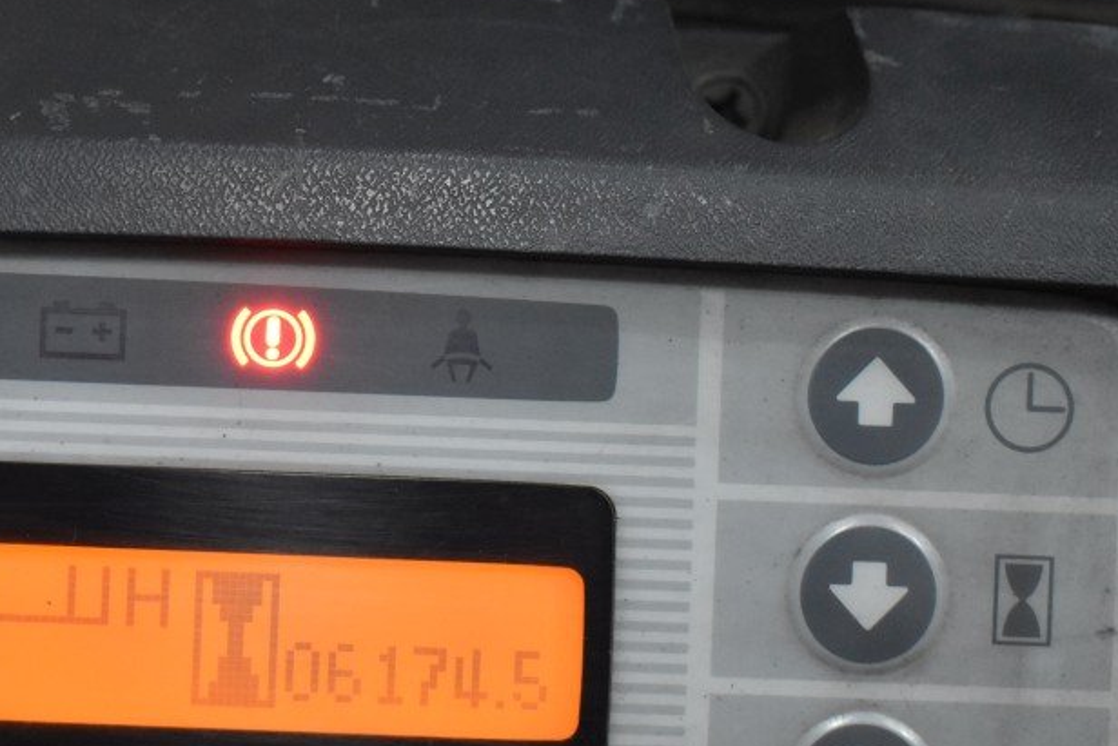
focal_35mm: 111
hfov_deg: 18.3
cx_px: 261
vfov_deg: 12.3
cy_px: 583
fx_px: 3448
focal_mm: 38
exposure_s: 1/60
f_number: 4.8
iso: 2000
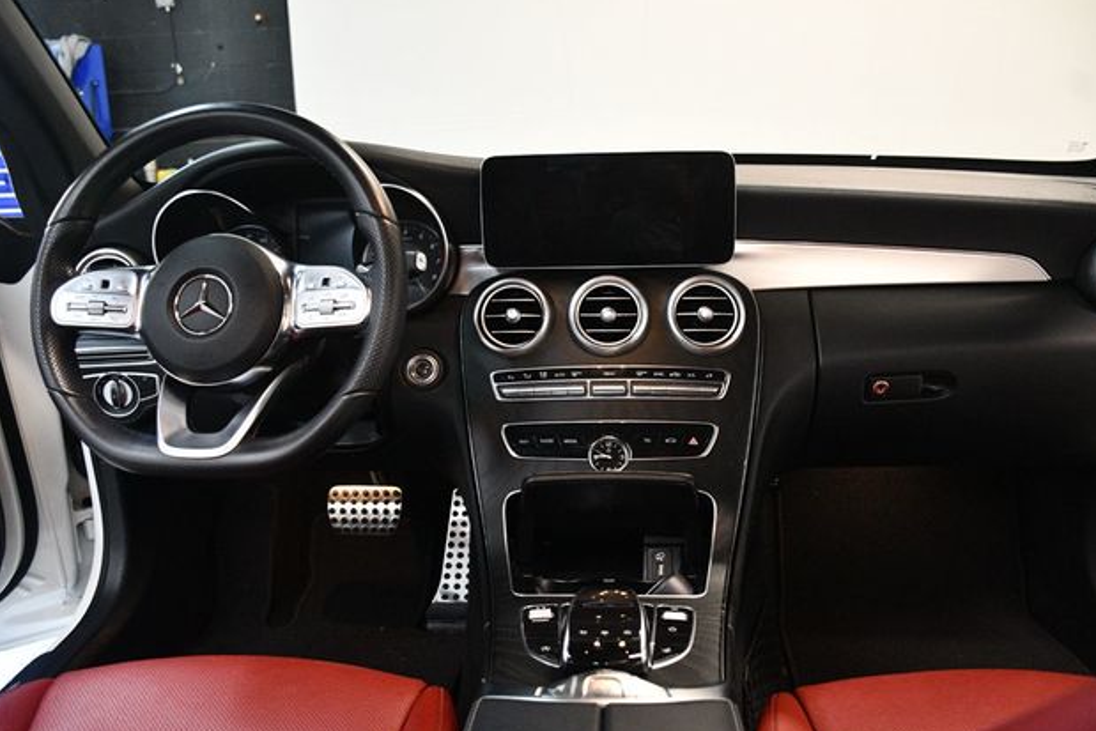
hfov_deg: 60.3
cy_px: 366
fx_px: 944
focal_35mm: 31
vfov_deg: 42.3
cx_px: 552
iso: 3200
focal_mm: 20
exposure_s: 1/100
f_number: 3.5
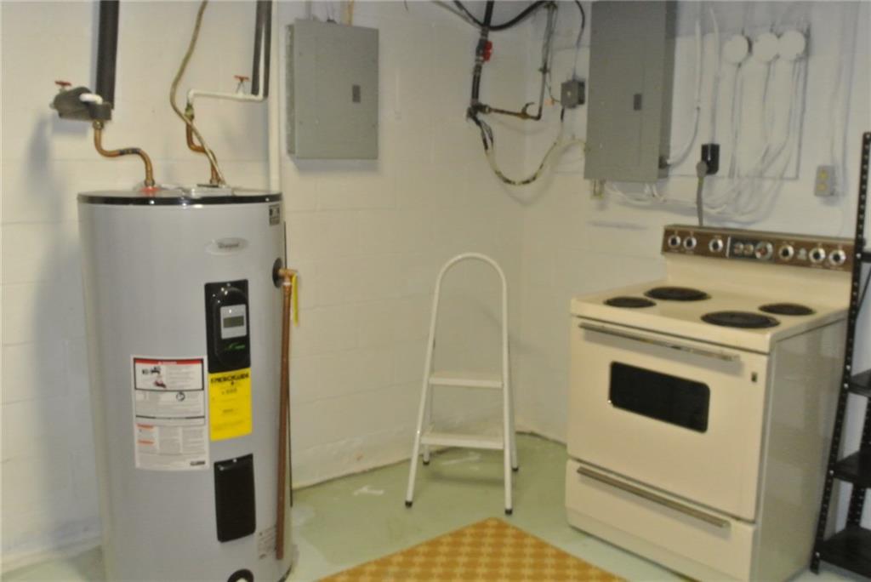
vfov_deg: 38.9
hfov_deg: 55.8
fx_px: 823
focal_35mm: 34
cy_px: 291
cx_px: 436
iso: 1600
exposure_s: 1/8
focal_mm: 12.7
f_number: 3.8
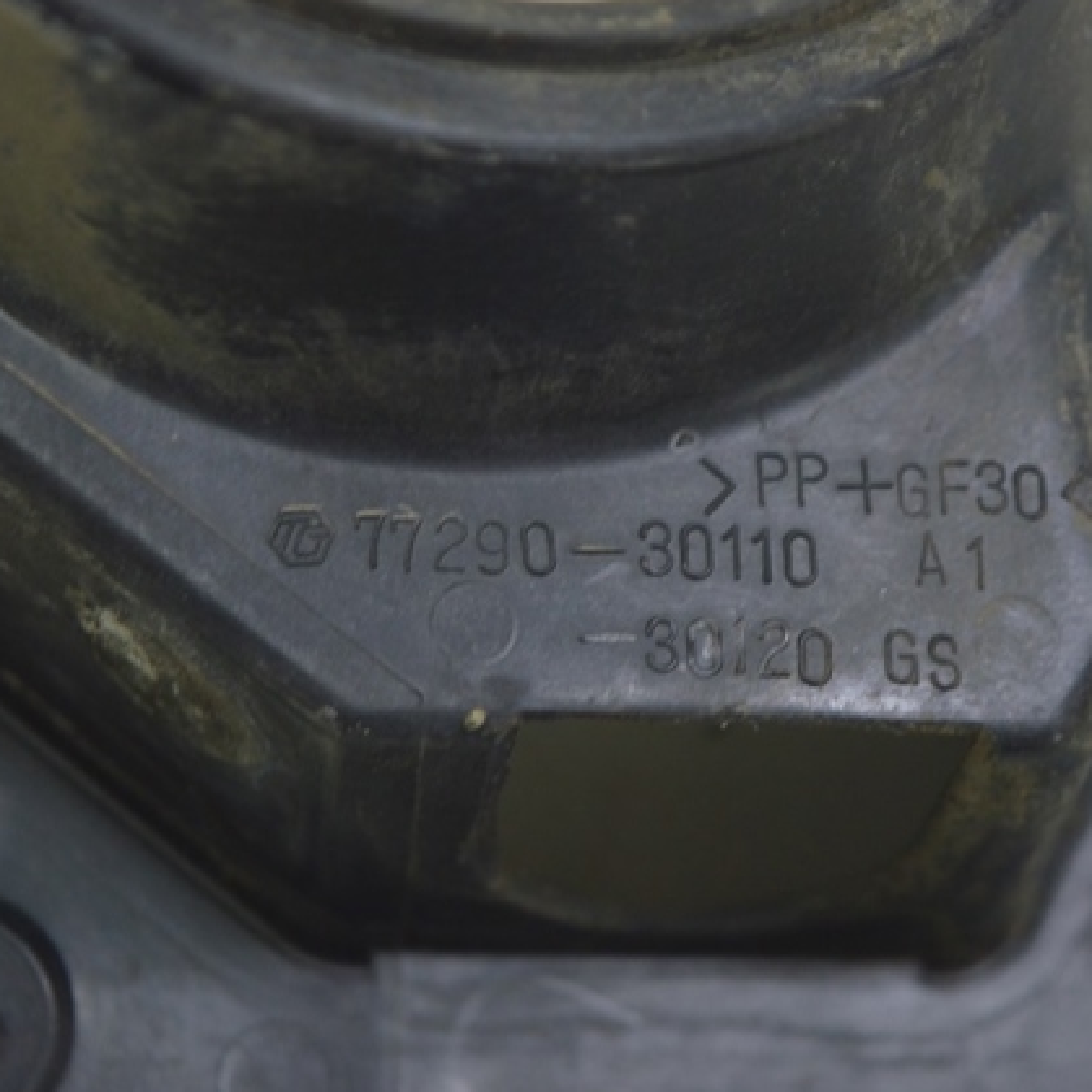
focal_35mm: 101
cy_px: 550
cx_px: 611
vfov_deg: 17.2
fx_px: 3605
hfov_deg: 17.2
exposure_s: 1/20
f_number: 5.6
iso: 400
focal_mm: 52
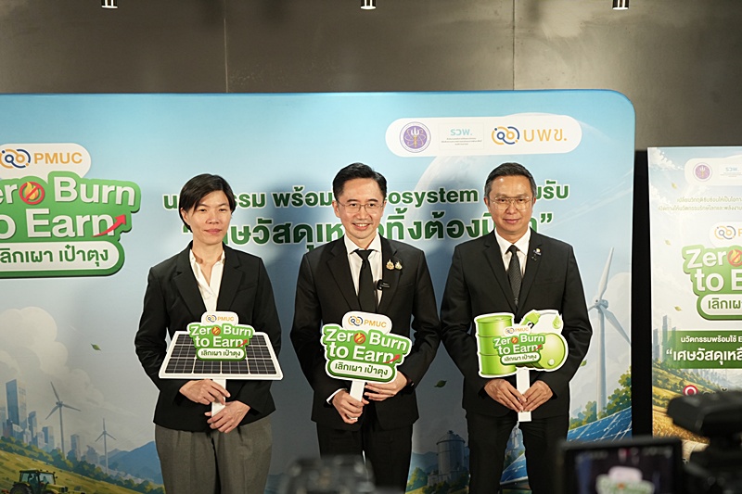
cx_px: 371
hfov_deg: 48.5
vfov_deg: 33.4
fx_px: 824
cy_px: 247
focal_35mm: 40
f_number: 5.6
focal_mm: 40
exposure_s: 1/160
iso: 2500
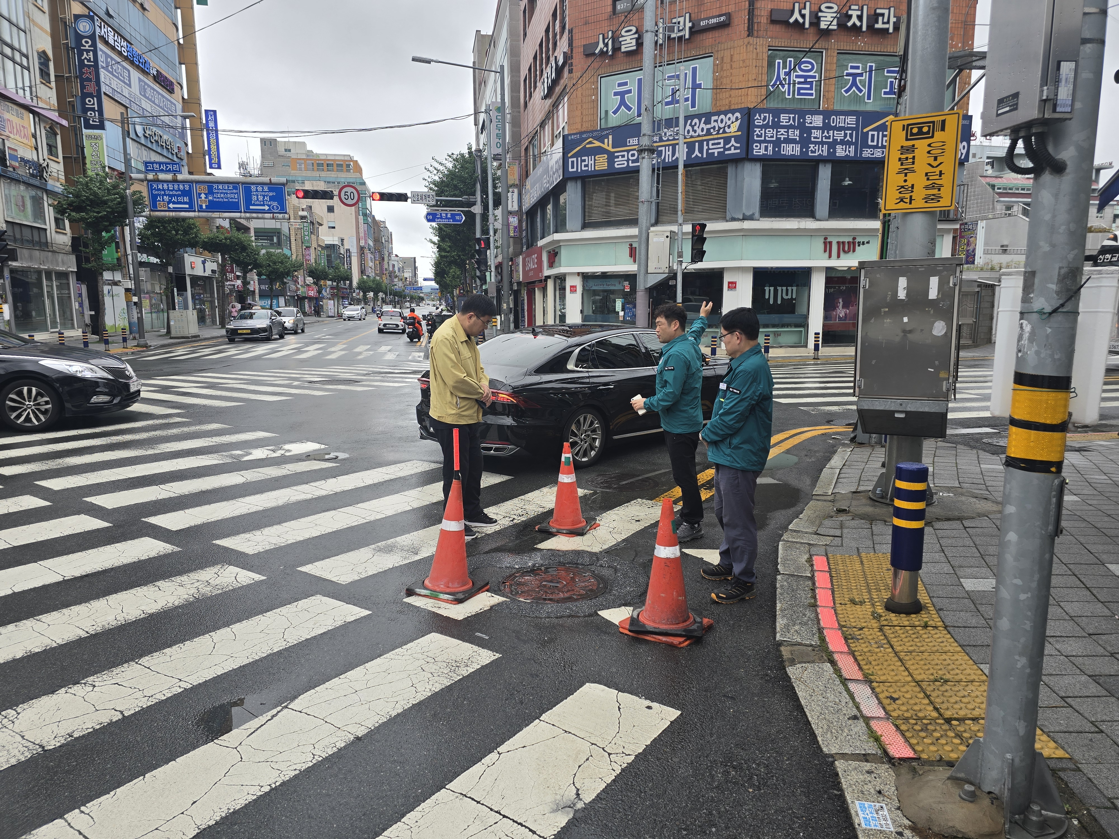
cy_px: 420
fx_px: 744
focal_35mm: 23
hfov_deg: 73.9
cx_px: 560
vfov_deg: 58.9
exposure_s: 1/217
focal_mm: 6.3
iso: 12
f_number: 1.7
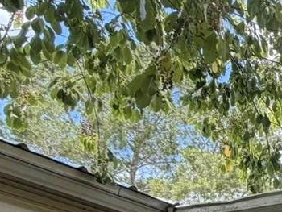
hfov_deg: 18.6
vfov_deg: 19.3
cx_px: 570
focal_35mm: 64
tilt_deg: +9.2
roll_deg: +3.1
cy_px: 339
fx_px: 522
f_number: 2.2
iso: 64
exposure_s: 1/502
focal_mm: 2.22
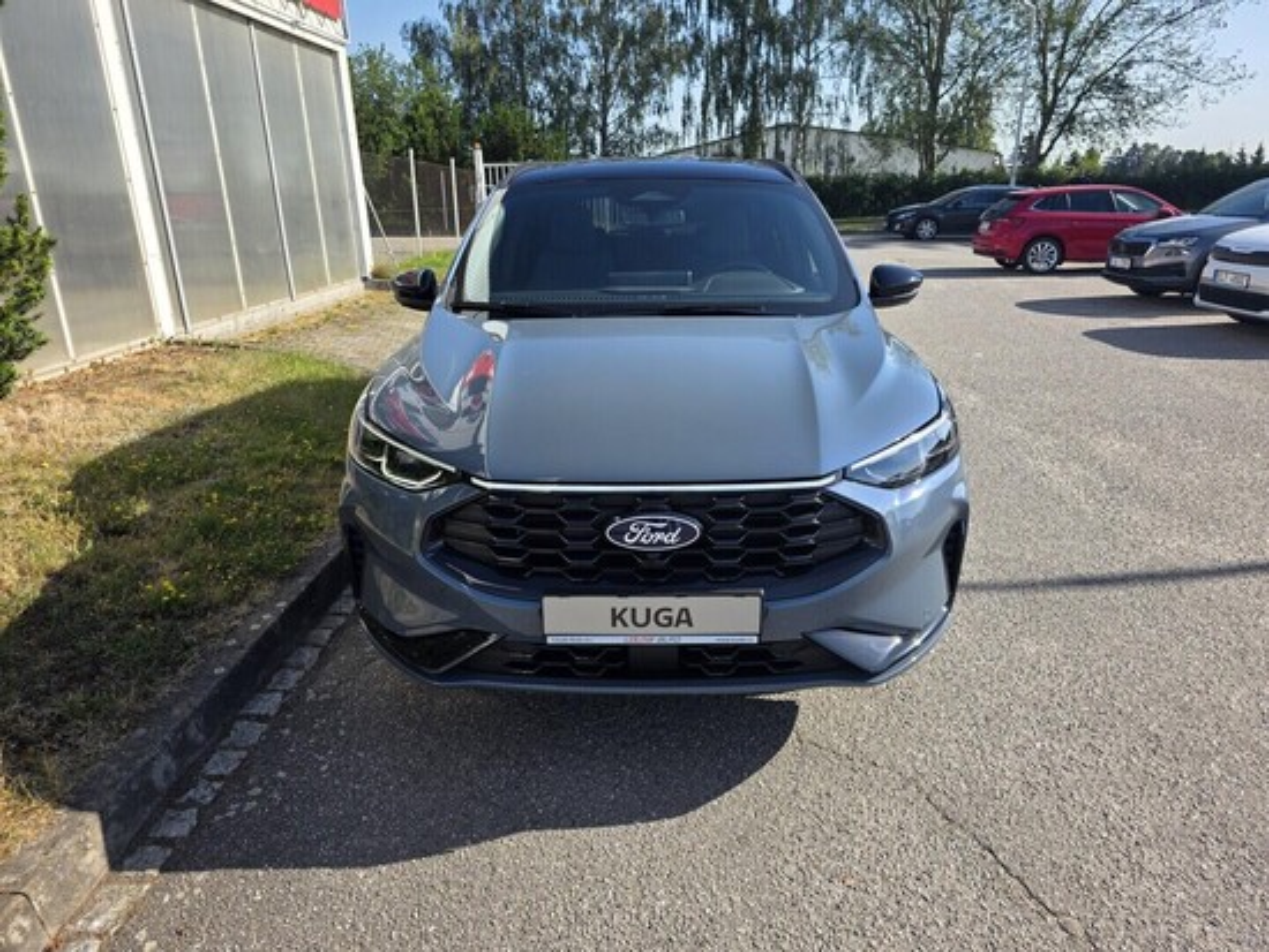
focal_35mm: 23
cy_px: 476
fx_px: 844
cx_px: 634
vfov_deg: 58.9
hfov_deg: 73.9
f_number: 1.7
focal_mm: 6.3
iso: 40
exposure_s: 1/1391
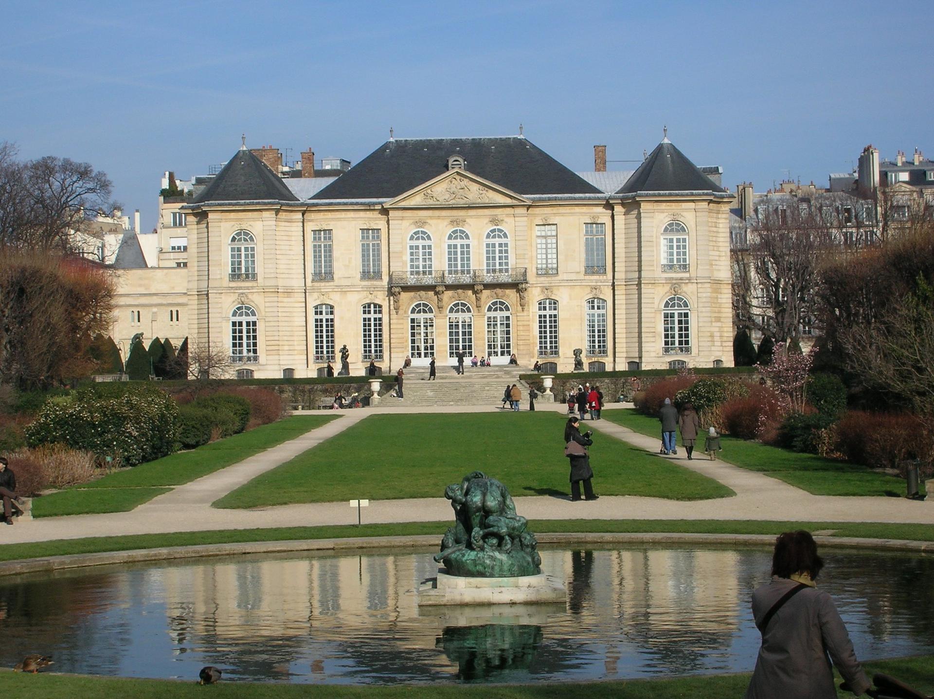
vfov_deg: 19.9
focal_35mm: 74
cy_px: 350
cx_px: 467
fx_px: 1995
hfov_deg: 26.4
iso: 50
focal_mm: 12.3
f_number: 6.7
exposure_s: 1/326
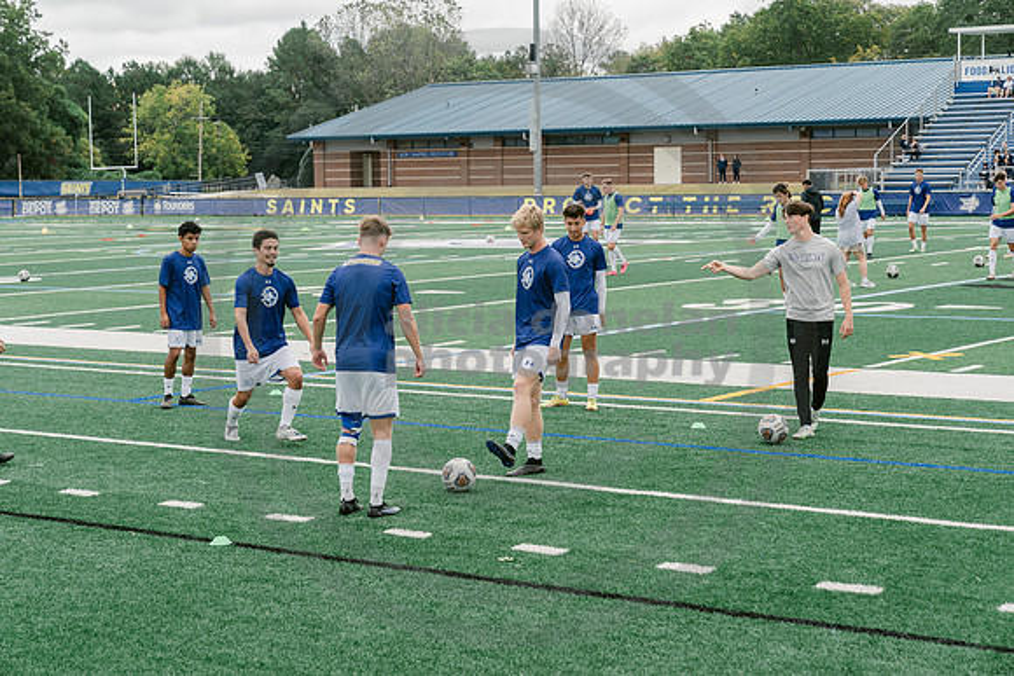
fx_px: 1972
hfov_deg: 28.8
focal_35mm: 70
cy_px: 338
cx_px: 507
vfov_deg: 19.5
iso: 400
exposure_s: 1/320
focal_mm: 70
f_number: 5.6
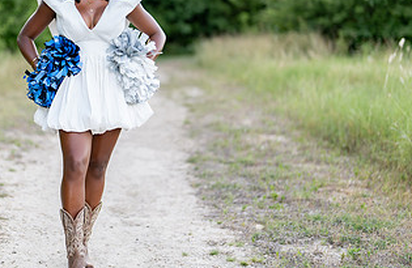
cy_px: 80
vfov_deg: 14.1
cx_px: 99
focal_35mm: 95
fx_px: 1079
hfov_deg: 21.4
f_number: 1.2
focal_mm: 50
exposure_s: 1/640
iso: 160
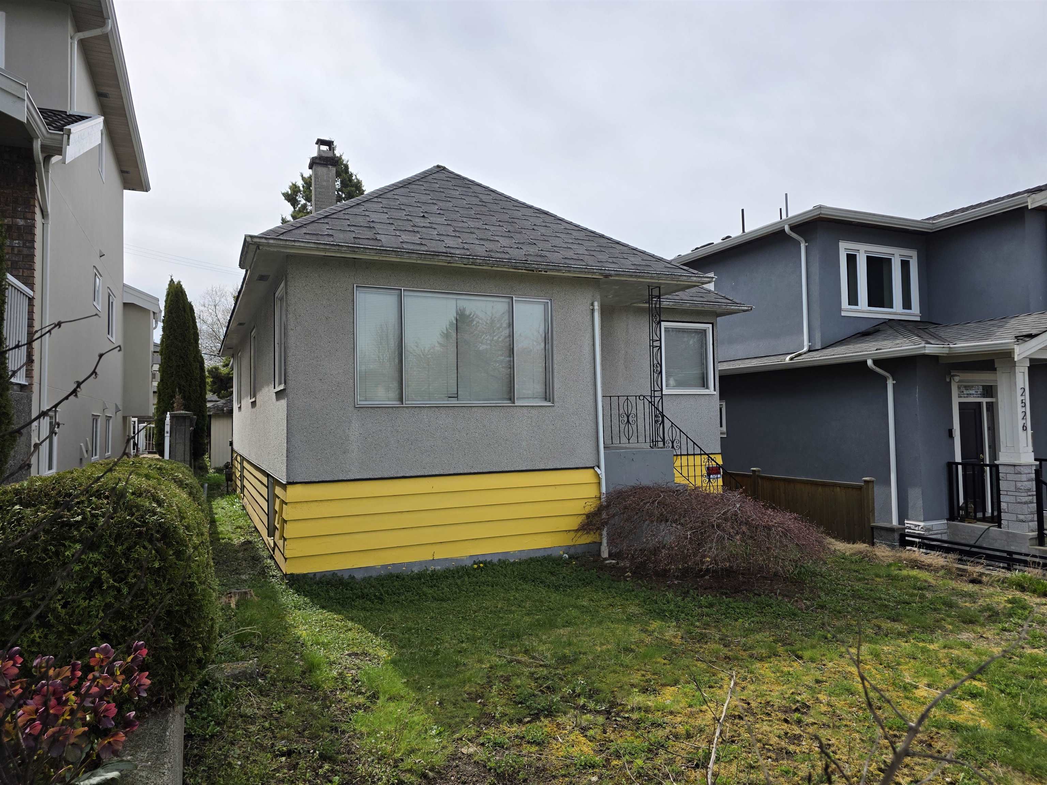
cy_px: 392
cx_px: 524
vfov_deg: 58.9
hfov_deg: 73.9
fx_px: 696
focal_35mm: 23
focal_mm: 6.3
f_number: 1.7
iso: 80
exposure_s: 1/6355
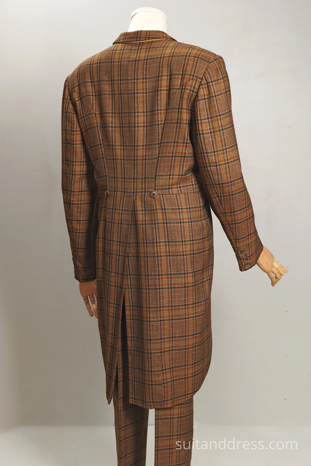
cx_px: 156
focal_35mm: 48
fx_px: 622
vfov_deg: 41.1
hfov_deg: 28.1
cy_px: 233
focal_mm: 32
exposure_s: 1/30
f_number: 6.3
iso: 400
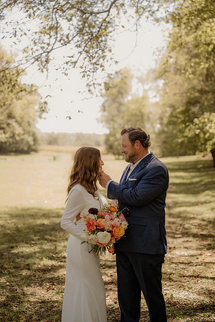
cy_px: 161
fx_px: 627
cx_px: 108
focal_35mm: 70
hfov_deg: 19.5
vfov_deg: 28.8
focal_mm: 70
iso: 400
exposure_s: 1/500
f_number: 2.8
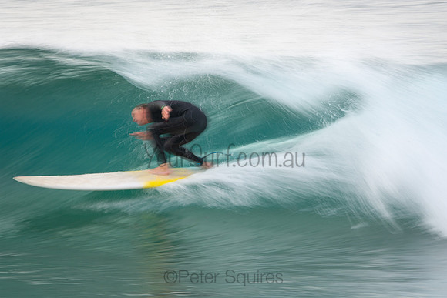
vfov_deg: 2.6
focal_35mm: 525
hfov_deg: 3.9
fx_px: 6520
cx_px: 224
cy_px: 149
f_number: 20
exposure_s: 1/15
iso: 100
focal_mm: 350
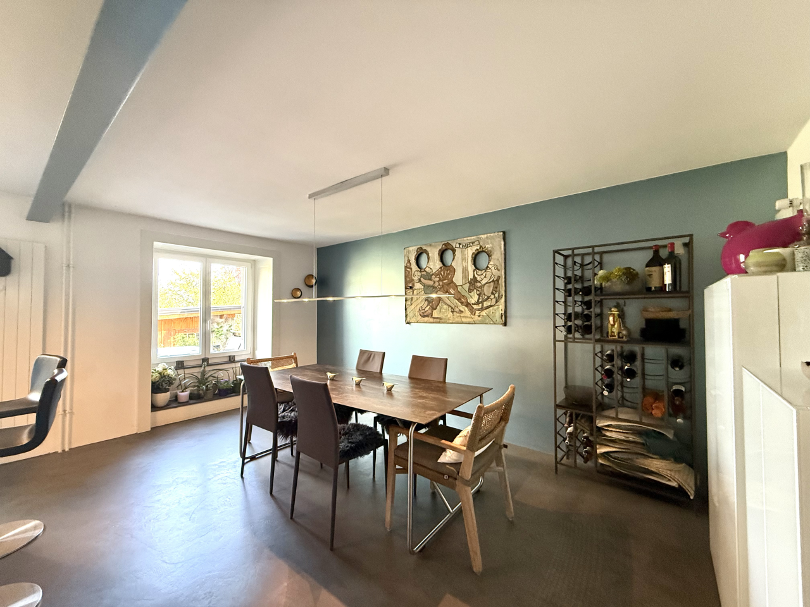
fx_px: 328
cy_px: 304
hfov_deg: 102.1
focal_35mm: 14
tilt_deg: +0.6
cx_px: 405
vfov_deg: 85.7
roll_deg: +0.7
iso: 400
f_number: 2.2
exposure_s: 1/100
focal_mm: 2.22
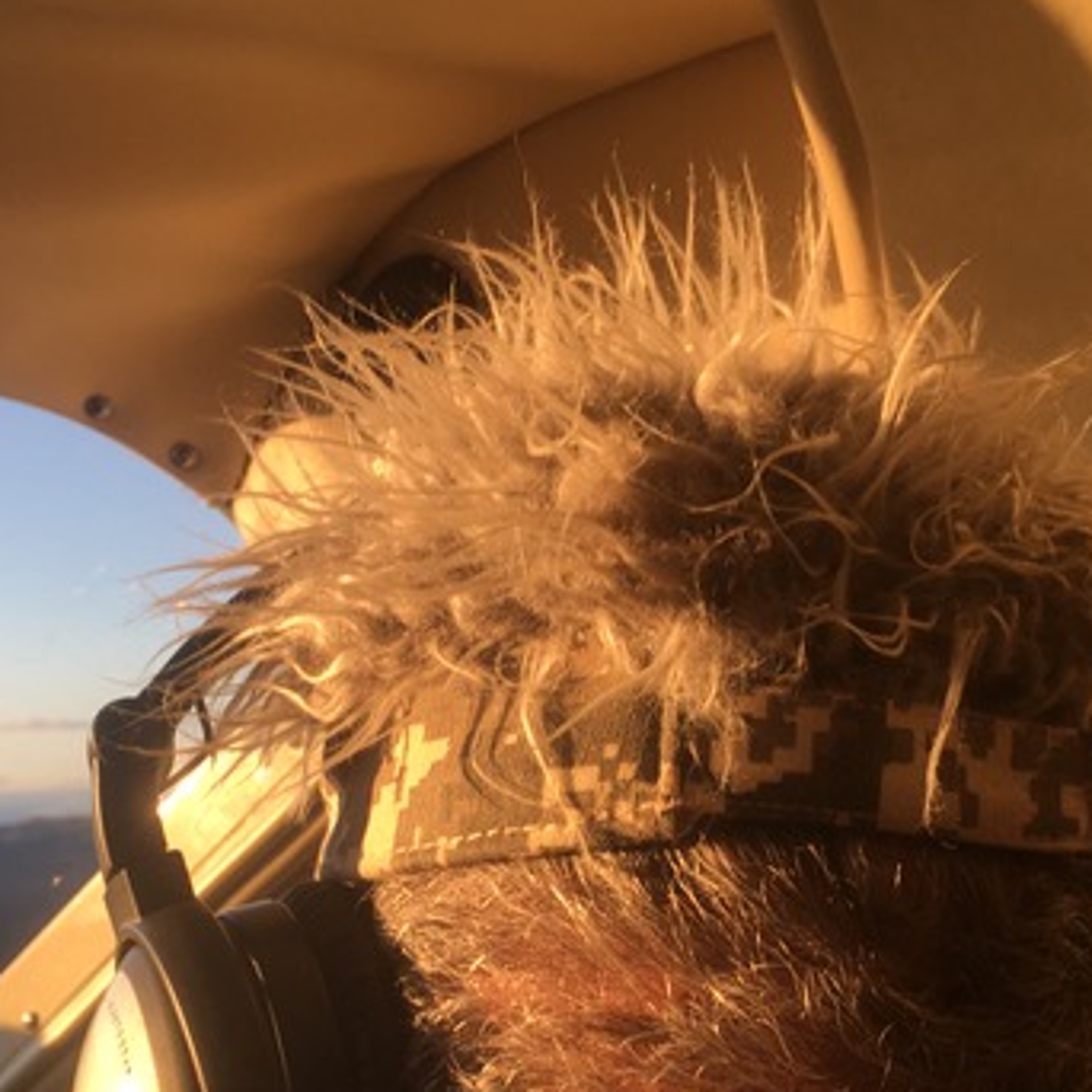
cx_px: 603
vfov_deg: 35.1
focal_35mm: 48
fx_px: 1713
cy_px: 699
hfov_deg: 35.3
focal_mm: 4.15
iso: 25
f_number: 2.2
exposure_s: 1/326
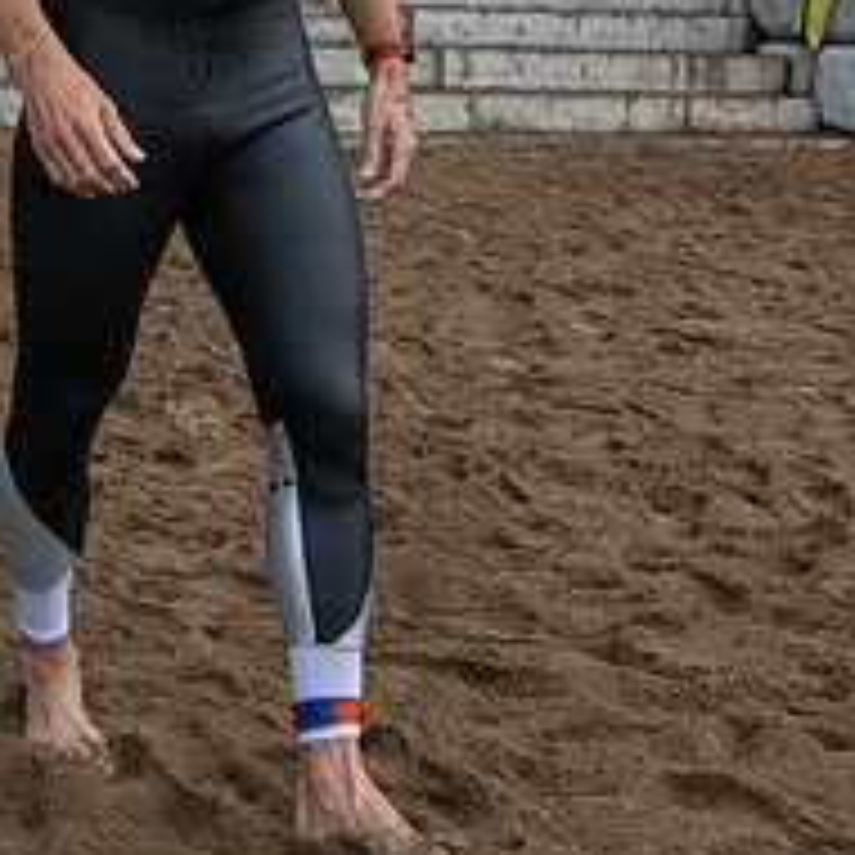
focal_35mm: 88
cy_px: 61
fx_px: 2459
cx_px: 220
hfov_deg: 19.6
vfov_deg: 19.3
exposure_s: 1/640
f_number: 3.5
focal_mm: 34
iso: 320
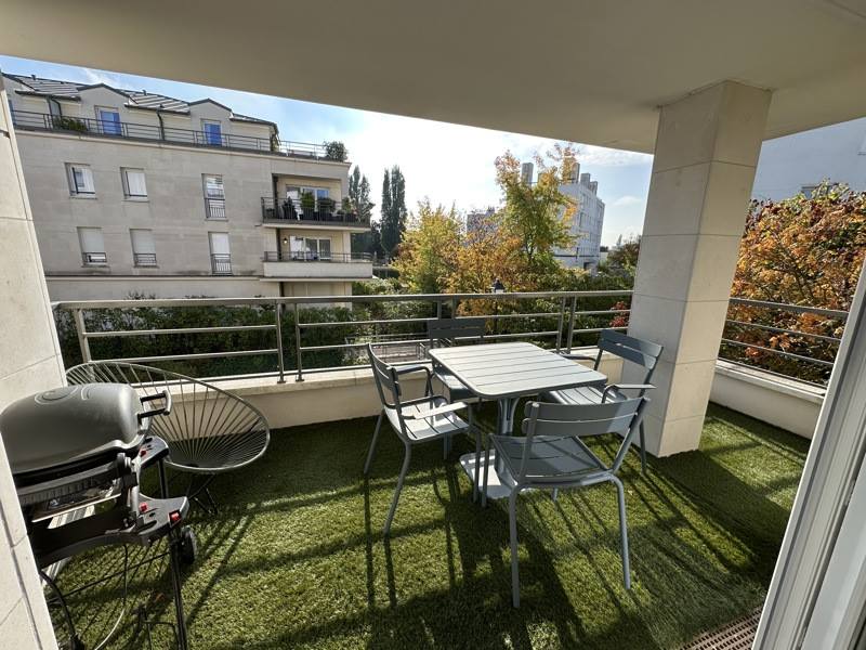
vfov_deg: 85.7
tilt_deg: -12.7
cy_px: 325
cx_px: 433
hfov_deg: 102.1
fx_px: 350
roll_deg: -1.7
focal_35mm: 14
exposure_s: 1/1043
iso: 40
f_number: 2.2
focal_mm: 2.22
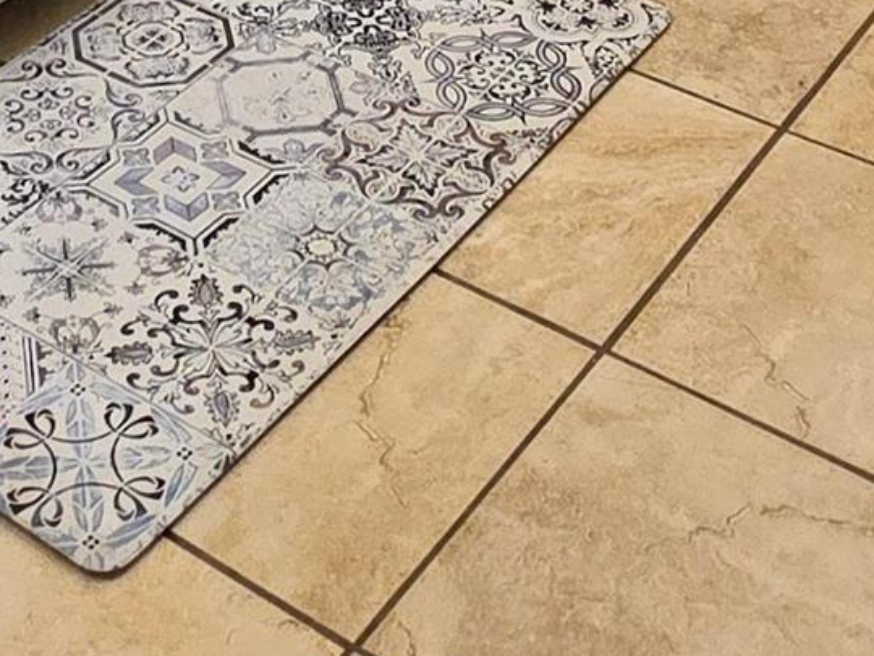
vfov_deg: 12.3
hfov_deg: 26.3
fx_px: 1868
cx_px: 503
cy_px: -1161
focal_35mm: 74
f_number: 2.2
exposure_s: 1/60
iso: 160
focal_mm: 2.2
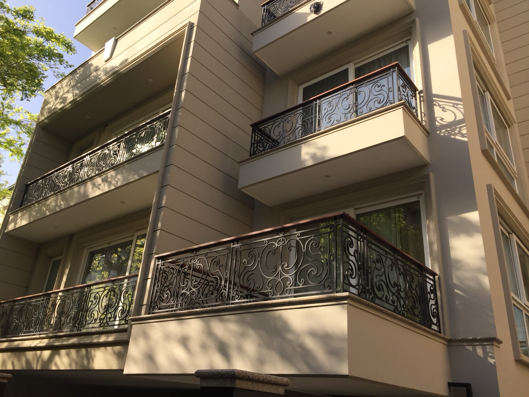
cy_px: 198
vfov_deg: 48.2
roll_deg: -4.3
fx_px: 443
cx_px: 264
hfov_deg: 61.7
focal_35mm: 29
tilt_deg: +25.0
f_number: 2.2
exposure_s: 1/791
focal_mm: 4.15
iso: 32
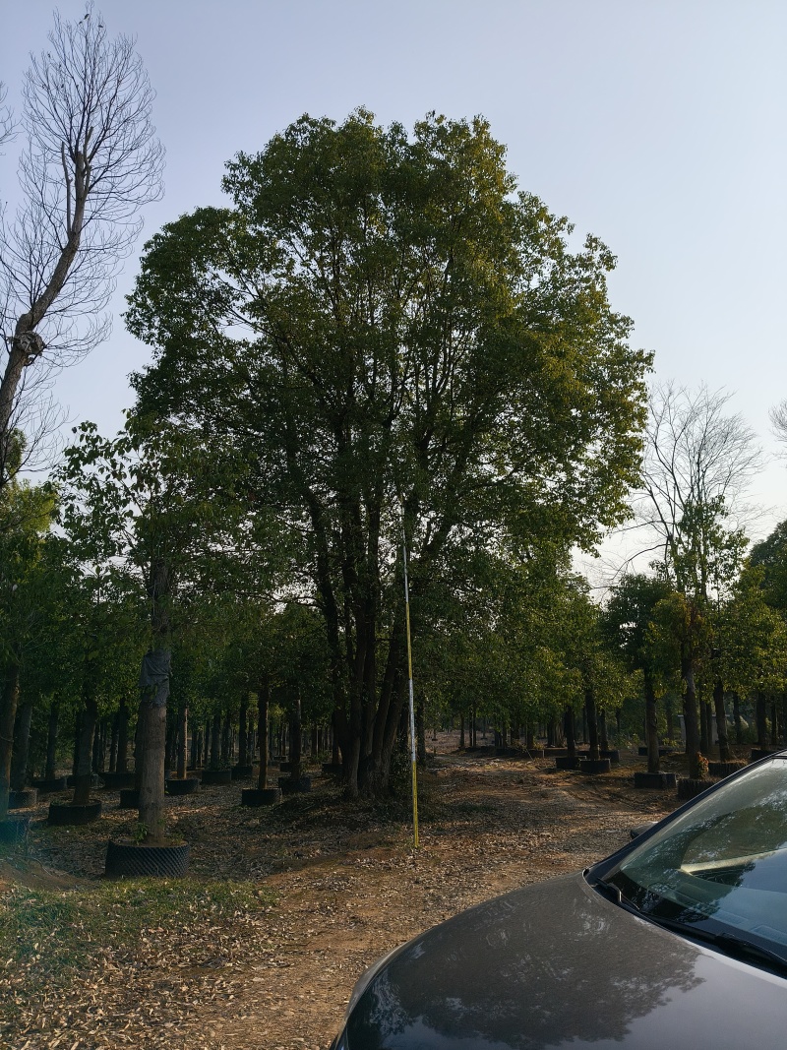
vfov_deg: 67.3
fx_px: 788
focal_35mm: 26
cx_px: 394
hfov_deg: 53.1
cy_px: 525
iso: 80
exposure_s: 1/6379
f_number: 1.8
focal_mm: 4.84
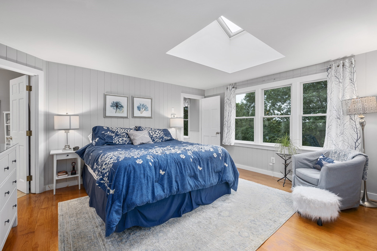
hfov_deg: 100.4
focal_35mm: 15
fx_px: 157
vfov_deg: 77.3
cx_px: 188
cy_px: 126
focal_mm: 15
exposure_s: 1/6
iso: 320
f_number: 8
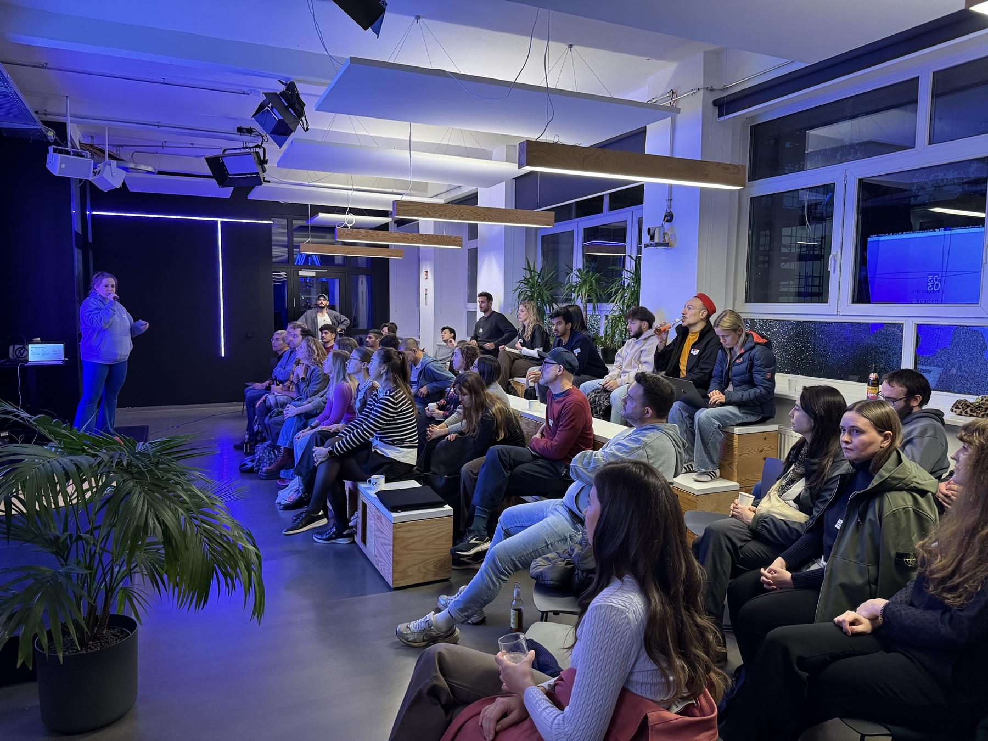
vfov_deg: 56.8
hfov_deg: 71.6
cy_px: 370
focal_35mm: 24
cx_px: 494
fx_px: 685
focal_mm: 6.76
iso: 400
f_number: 1.78
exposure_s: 1/60
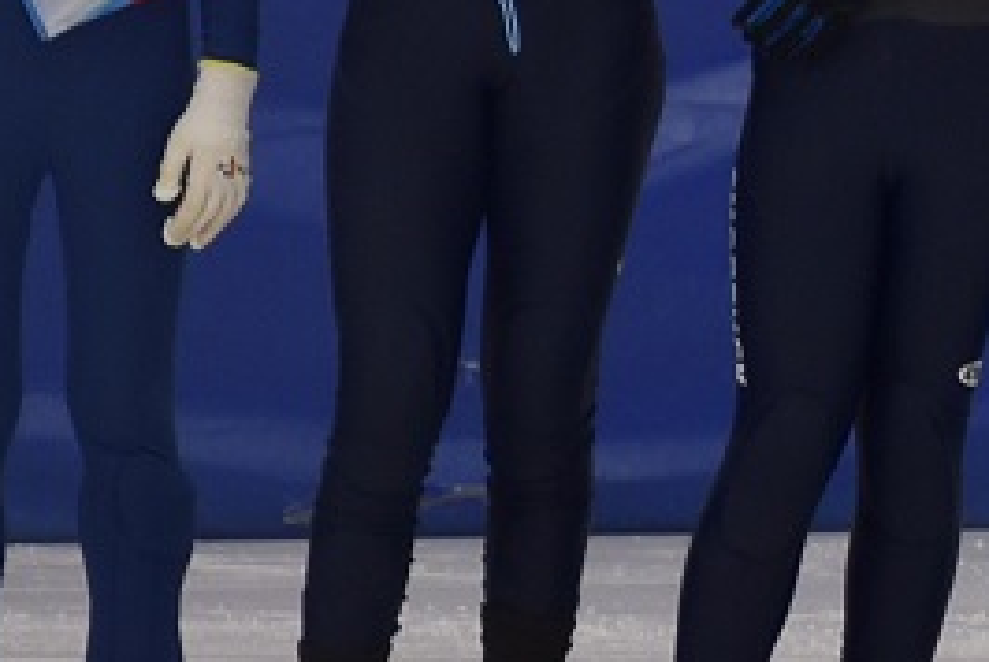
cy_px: -550
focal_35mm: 557
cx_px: 1814
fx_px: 15319
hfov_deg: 3.7
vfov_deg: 2.5
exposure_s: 1/100
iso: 400
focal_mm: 66
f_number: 5
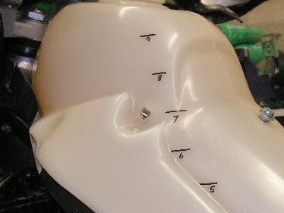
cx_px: 242
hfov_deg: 28.9
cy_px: 176
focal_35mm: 65
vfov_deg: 22.3
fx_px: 534
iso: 160
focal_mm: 6.3
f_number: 3.3
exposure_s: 1/45
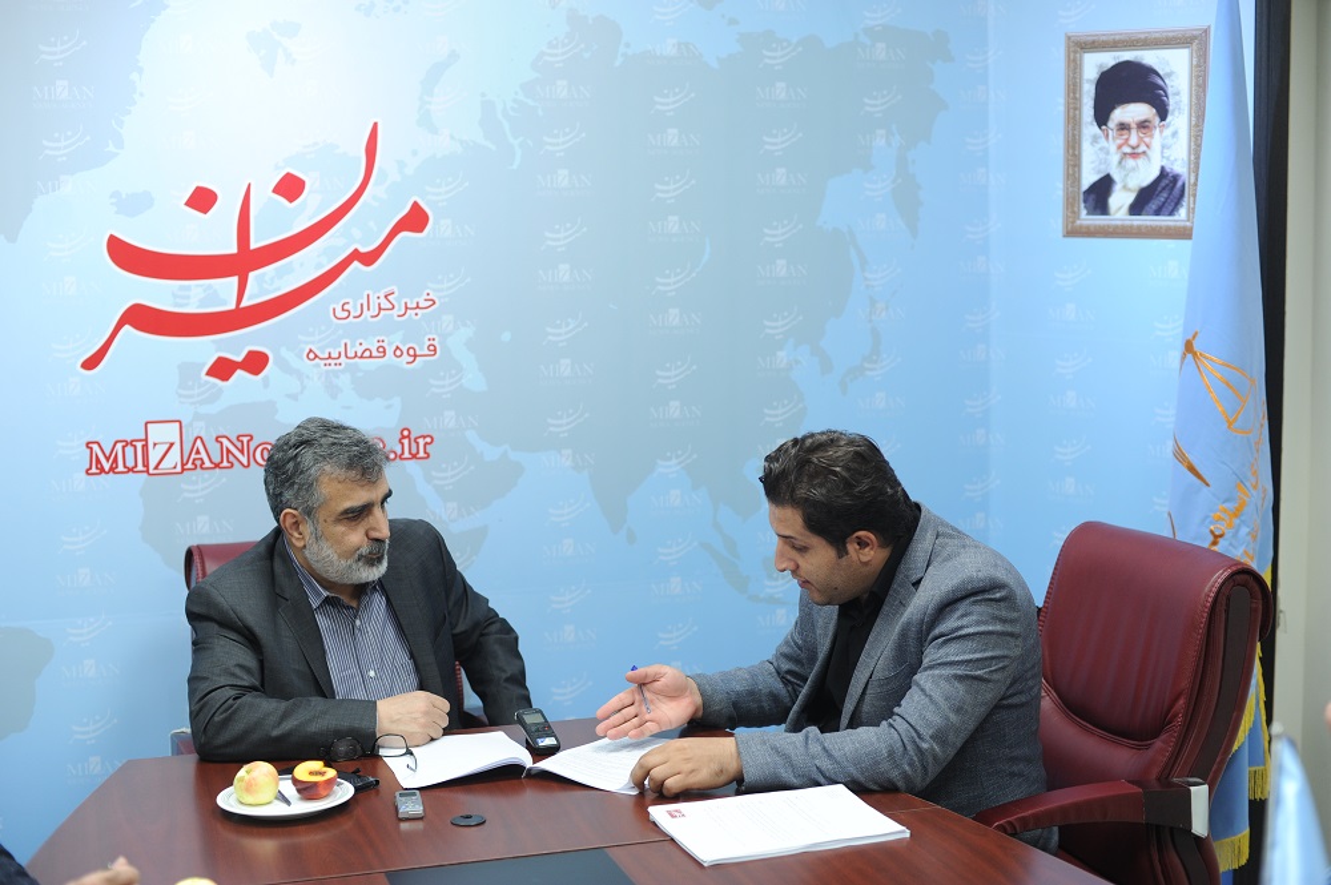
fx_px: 1847
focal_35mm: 50
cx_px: 666
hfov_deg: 39.6
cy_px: 442
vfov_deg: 26.9
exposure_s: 1/250
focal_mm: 50
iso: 1000
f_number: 2.8
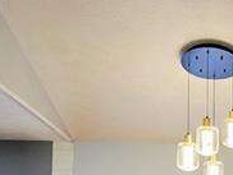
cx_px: 285
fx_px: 681
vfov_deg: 14.0
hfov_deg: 18.3
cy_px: 241
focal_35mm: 101
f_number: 1.7
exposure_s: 1/120
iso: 400
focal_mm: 6.3
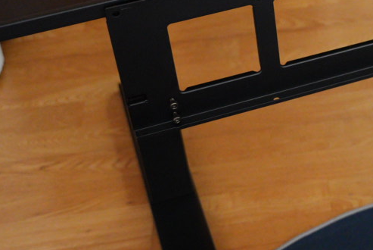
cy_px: 18
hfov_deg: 19.4
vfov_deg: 13.9
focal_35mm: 98
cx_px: 474
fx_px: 1013
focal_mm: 29.8
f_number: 2.8
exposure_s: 1/200
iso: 5000
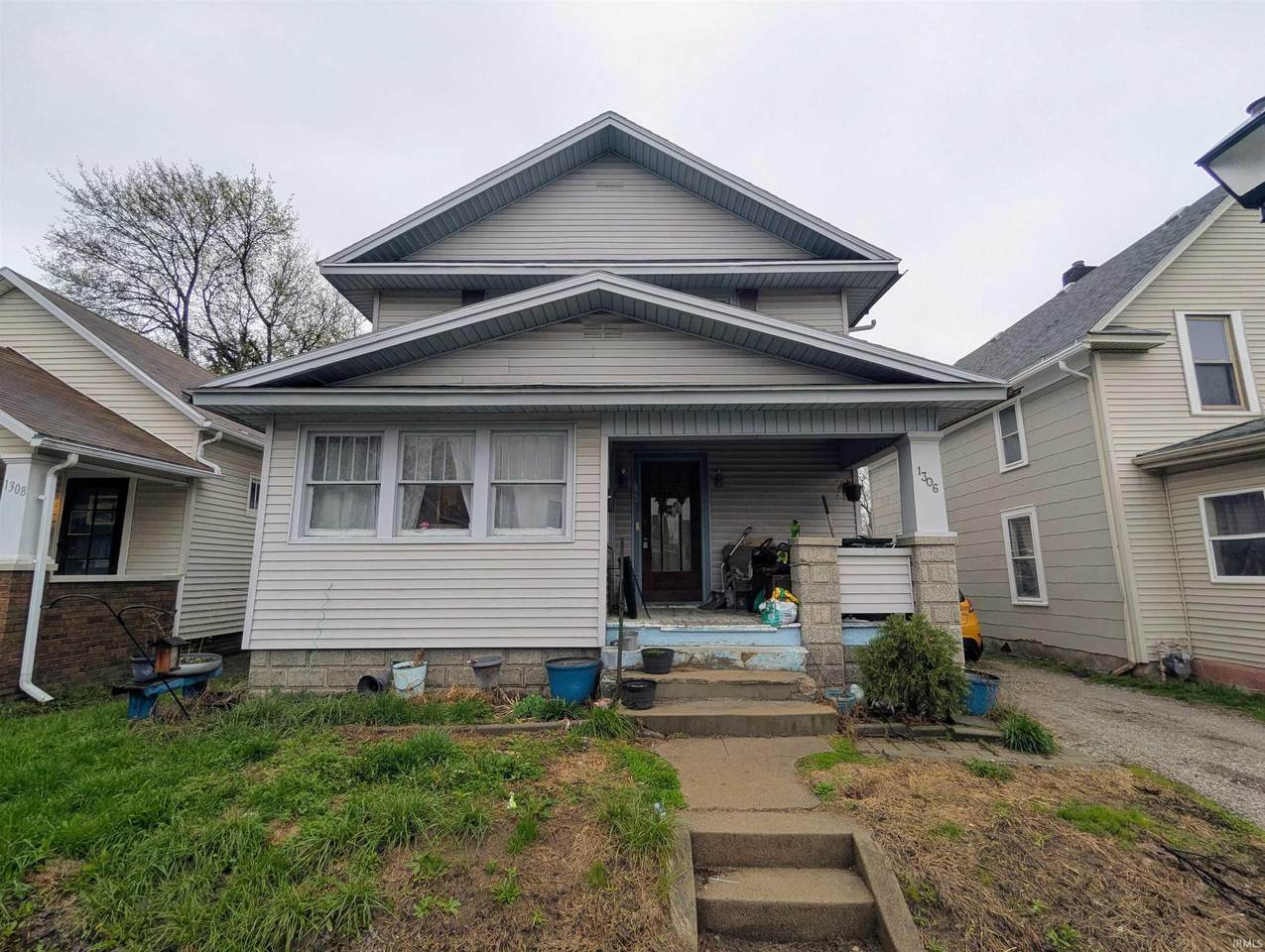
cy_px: 476
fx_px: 586
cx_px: 632
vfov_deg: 78.2
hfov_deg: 94.4
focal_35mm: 16
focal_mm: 2.35
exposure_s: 1/111
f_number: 2.2
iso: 51
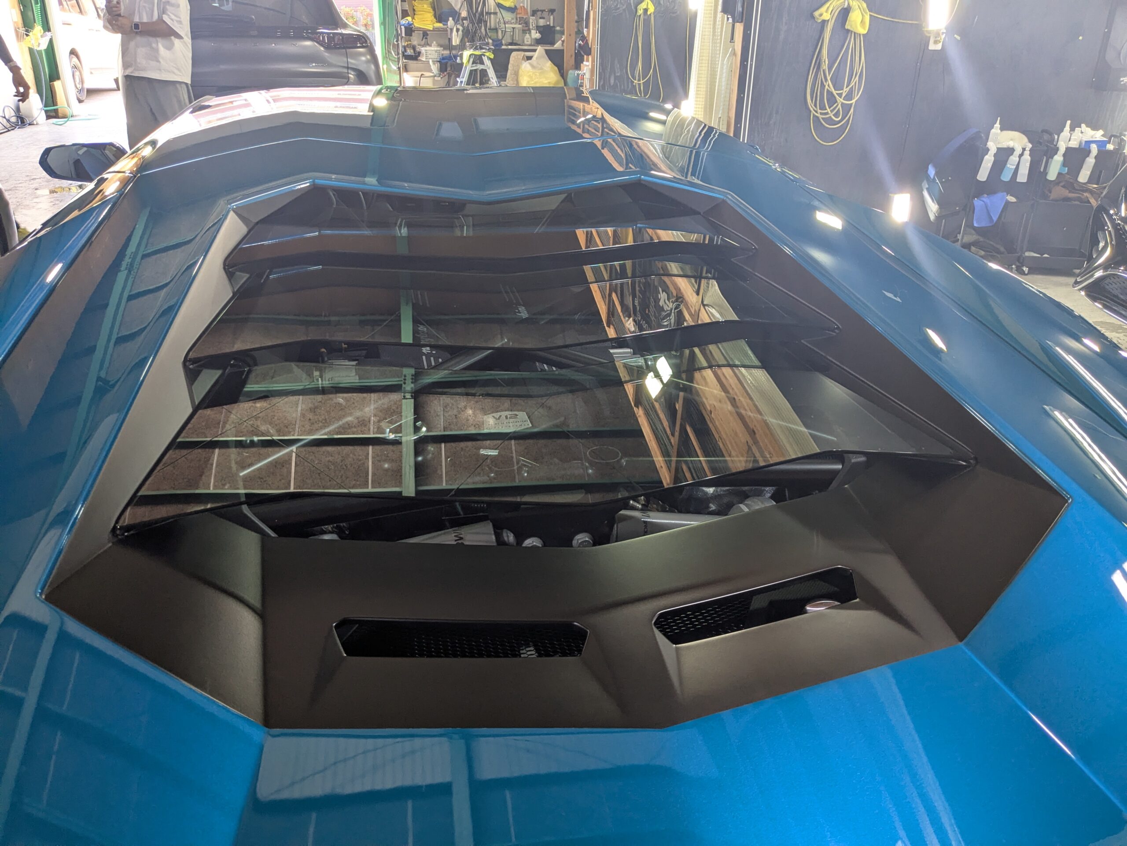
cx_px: 564
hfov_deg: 65.3
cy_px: 423
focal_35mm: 27
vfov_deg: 51.4
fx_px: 879
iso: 166
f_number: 1.73
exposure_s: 1/120
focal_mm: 4.38
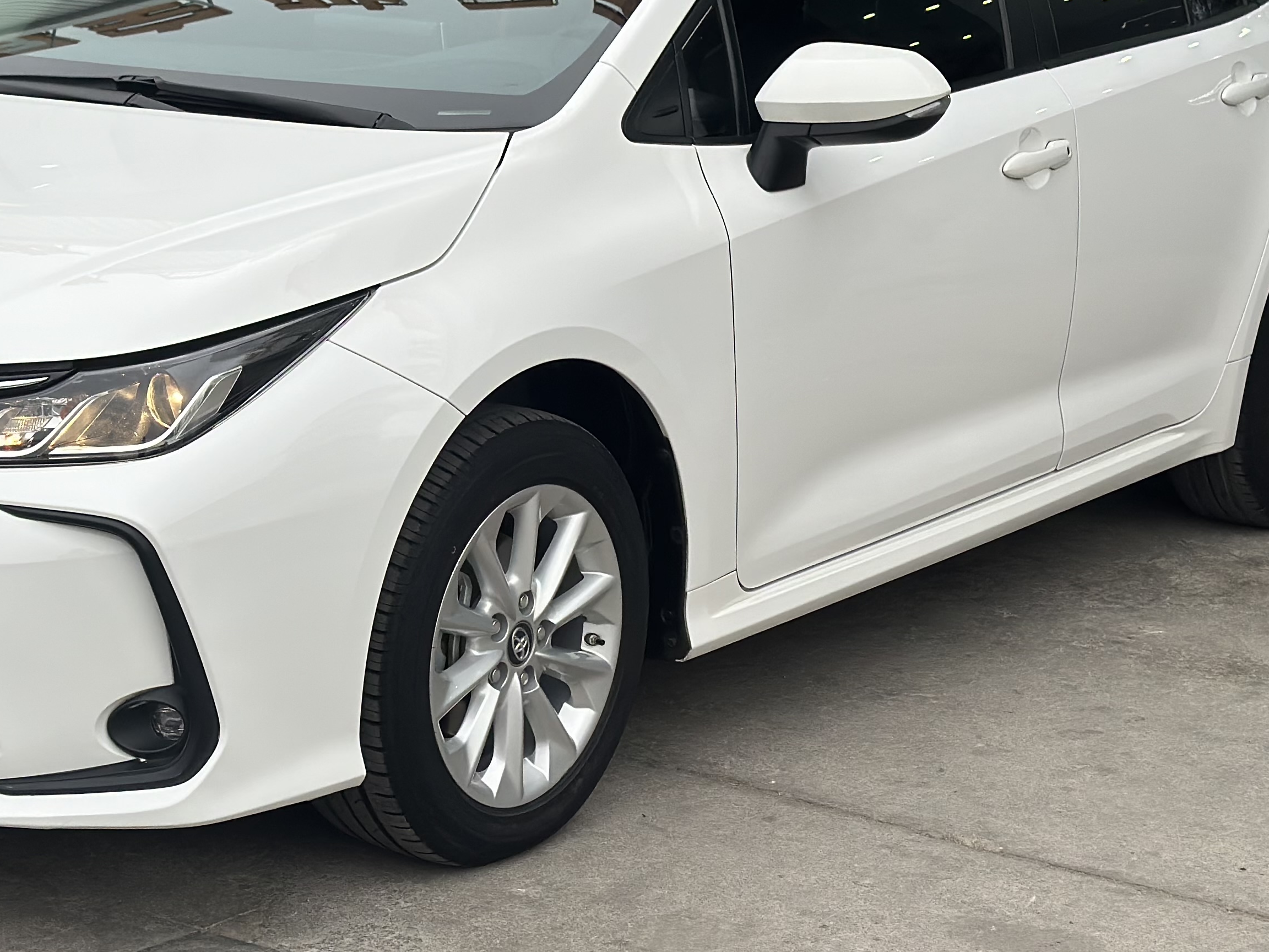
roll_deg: -1.0
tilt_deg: -9.8
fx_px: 3079
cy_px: 327
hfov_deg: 23.1
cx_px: 382
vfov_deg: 17.5
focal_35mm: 84
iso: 80
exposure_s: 1/407
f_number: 1.78
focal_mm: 6.86
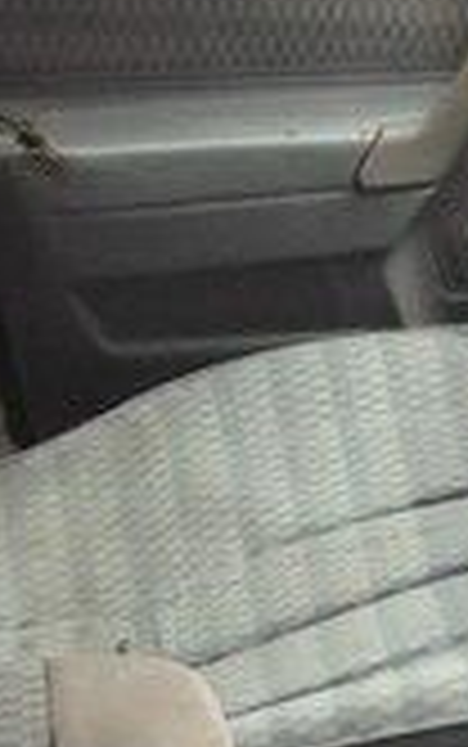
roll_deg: -2.6
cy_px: 898
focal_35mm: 139
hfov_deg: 9.4
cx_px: 504
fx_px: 2832
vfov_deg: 14.5
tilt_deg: -39.3
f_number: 2.4
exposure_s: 1/120
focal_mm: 4.12
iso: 50
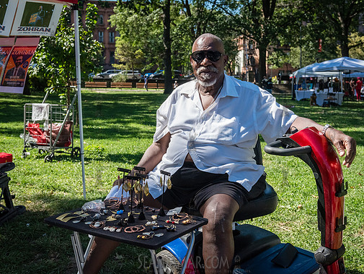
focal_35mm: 42
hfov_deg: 44.8
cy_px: 139
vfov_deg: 34.4
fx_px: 442
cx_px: 192
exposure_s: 1/4000
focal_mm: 38
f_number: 5.6
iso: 2000
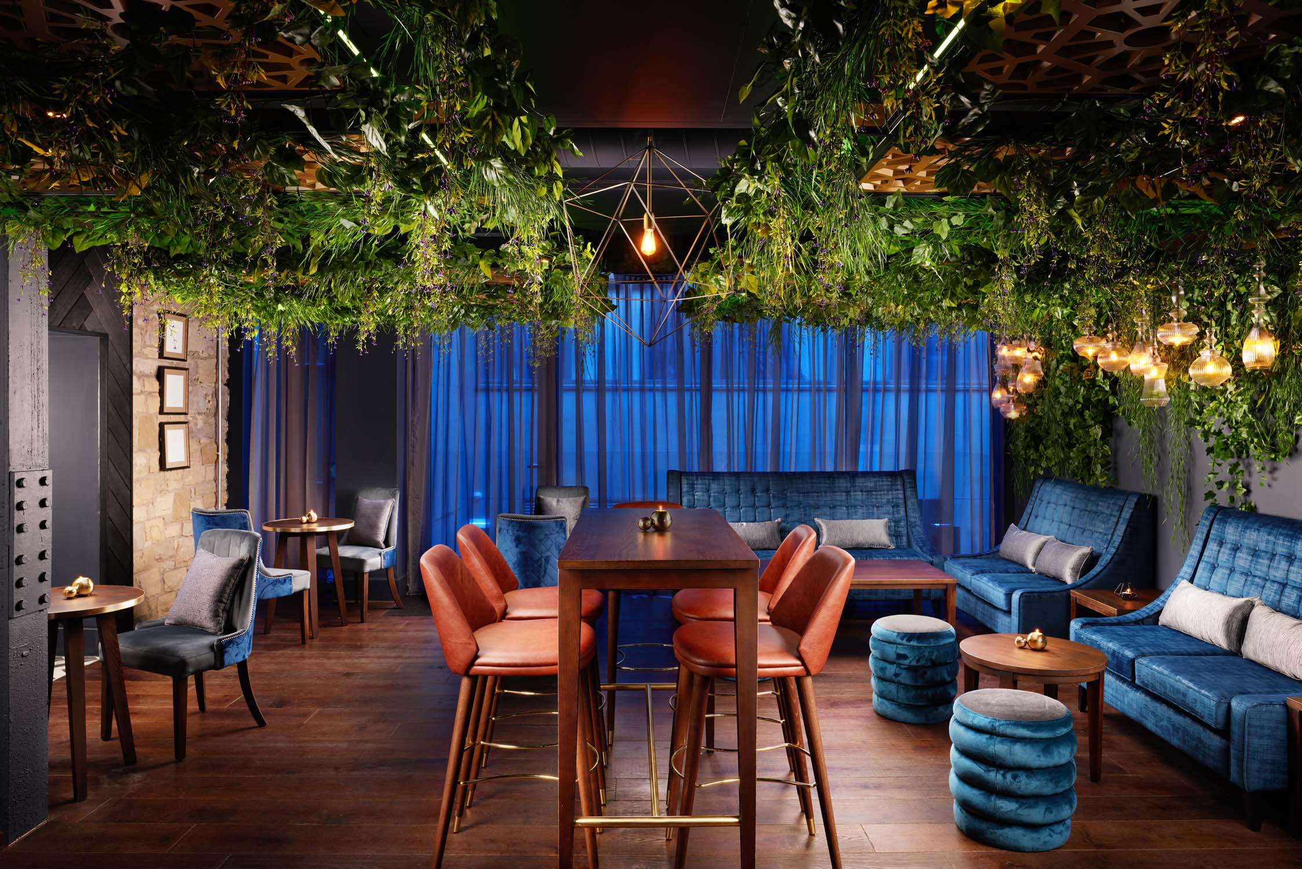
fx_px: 868
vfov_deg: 53.1
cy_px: 434
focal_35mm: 24
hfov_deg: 73.7
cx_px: 651
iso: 100
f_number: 11
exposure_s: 1/250
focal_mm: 24
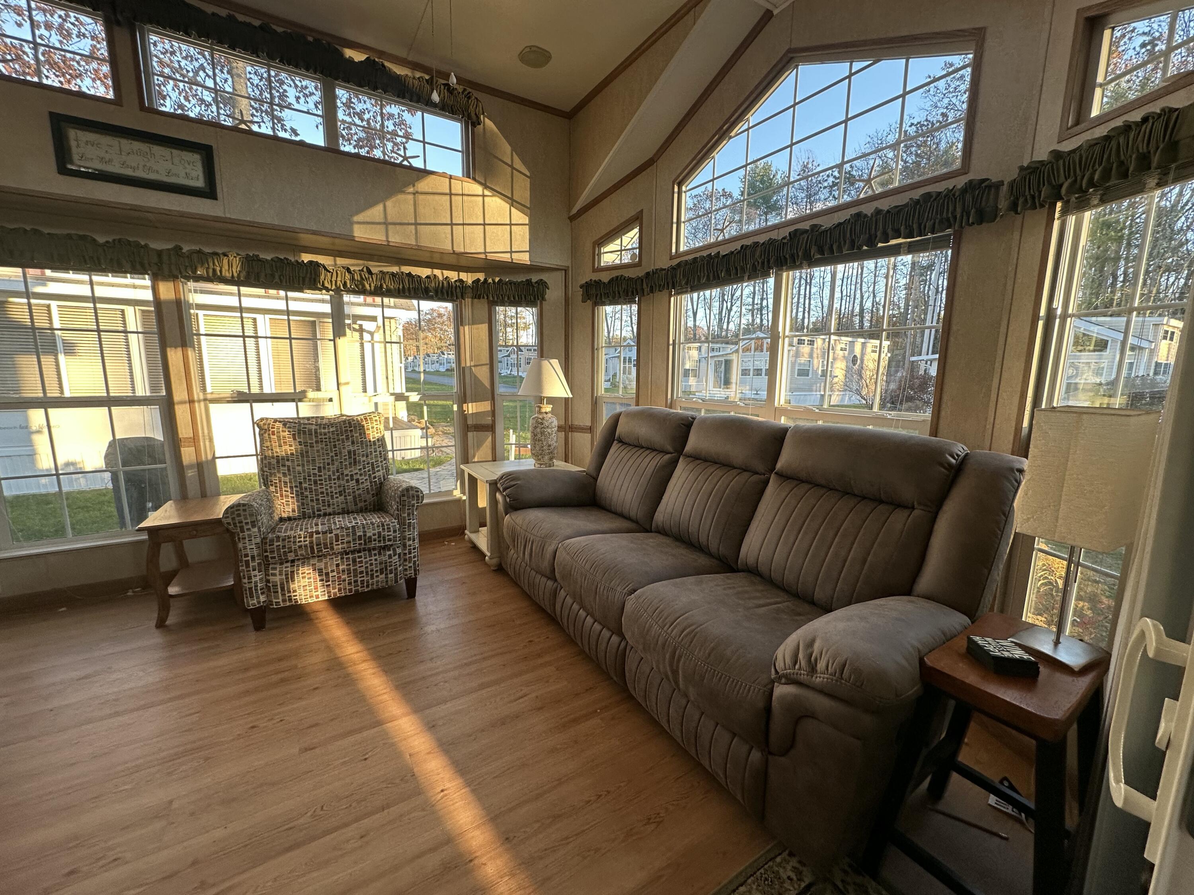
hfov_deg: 102.1
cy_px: 448
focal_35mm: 14
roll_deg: -0.3
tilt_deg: -9.1
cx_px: 597
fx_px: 483
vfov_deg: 85.7
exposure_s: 1/99
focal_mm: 2.22
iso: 80
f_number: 2.2
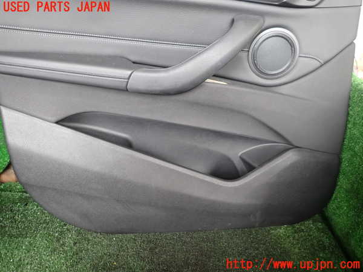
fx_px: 262
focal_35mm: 25
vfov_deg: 54.9
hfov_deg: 69.4
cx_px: 182
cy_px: 136
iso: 250
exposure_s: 1/30
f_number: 2
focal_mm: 4.5
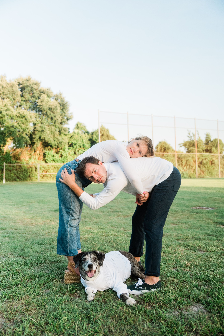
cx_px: 112
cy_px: 168
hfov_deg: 40.5
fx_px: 303
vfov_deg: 58.0
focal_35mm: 32
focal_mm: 32.5
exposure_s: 1/6400
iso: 1600
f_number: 2.8
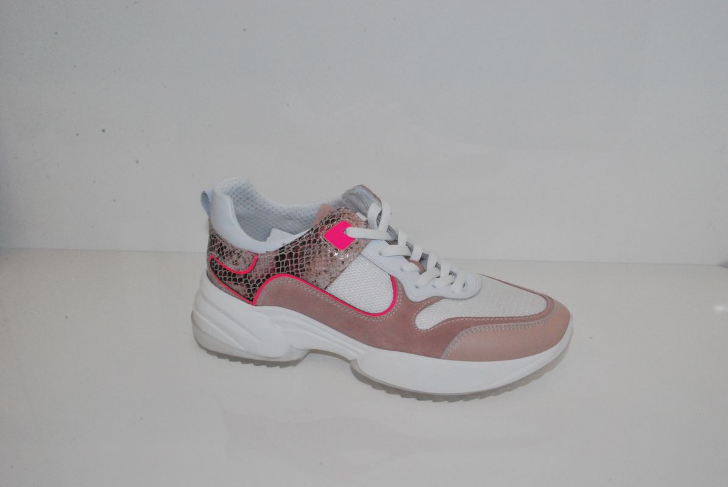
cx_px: 364
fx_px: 729
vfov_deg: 37.0
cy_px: 244
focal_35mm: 36
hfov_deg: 53.1
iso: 1600
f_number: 22
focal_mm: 24
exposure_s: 1/200
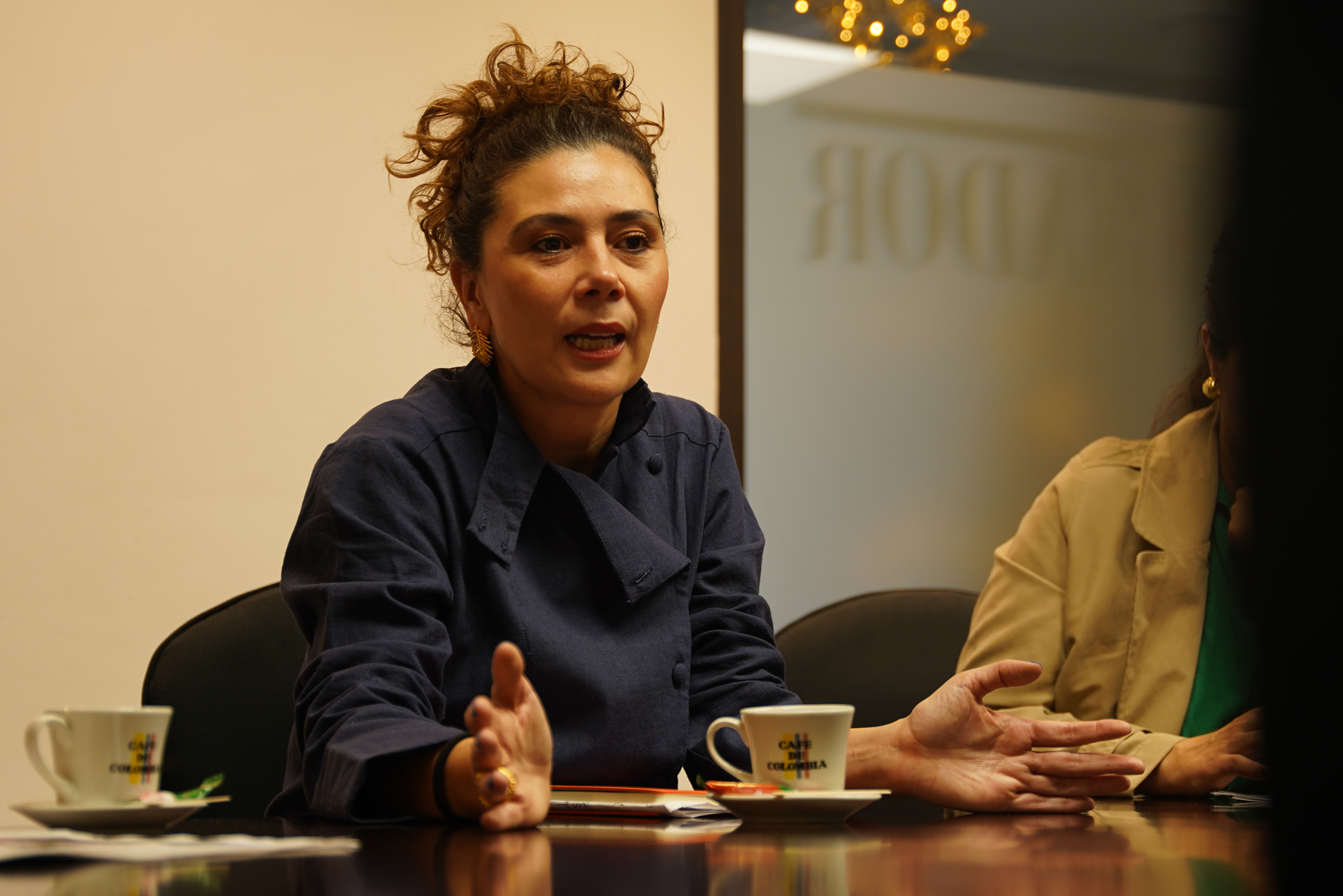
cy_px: 448
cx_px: 672
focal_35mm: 79
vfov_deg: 17.3
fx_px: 2947
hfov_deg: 25.7
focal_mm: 53.1
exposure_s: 1/60
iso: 200
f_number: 2.8
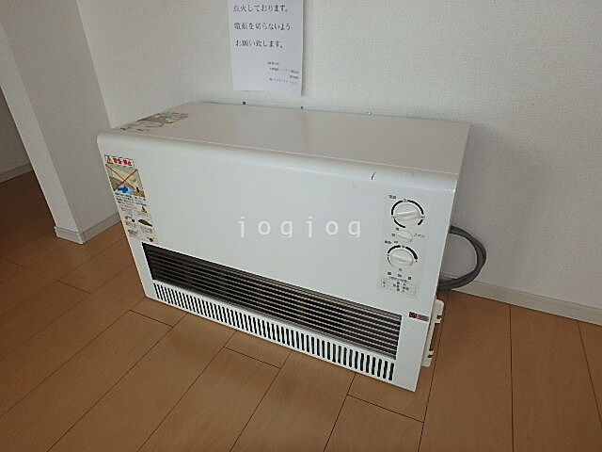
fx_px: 365
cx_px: 301
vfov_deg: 63.4
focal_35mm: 21
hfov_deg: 79.0
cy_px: 226
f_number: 3.5
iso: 250
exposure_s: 1/250
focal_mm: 3.7
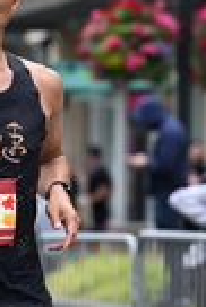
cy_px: 126
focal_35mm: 367
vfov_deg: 5.6
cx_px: 44
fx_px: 3142
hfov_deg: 3.8
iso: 1250
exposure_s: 1/2500
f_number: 2.8
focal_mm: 91
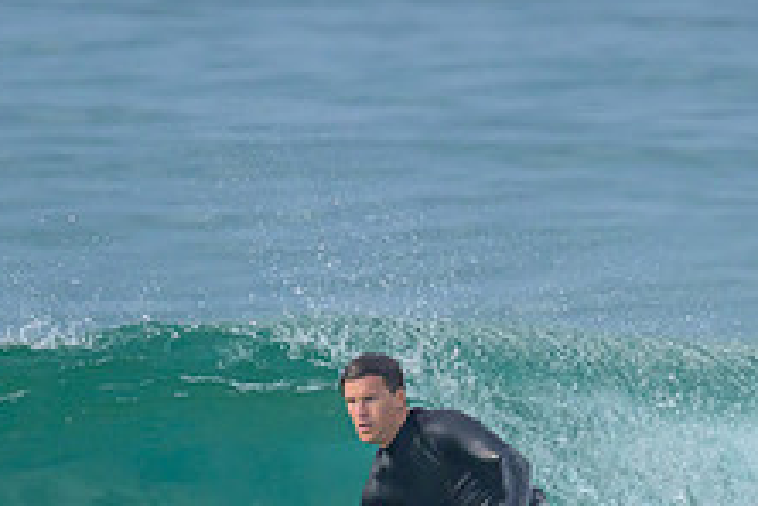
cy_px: 566
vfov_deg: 0.7
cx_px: 638
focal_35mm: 2094
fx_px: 44087
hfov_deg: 1.0
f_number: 11
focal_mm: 800
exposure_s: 1/2000
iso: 1400
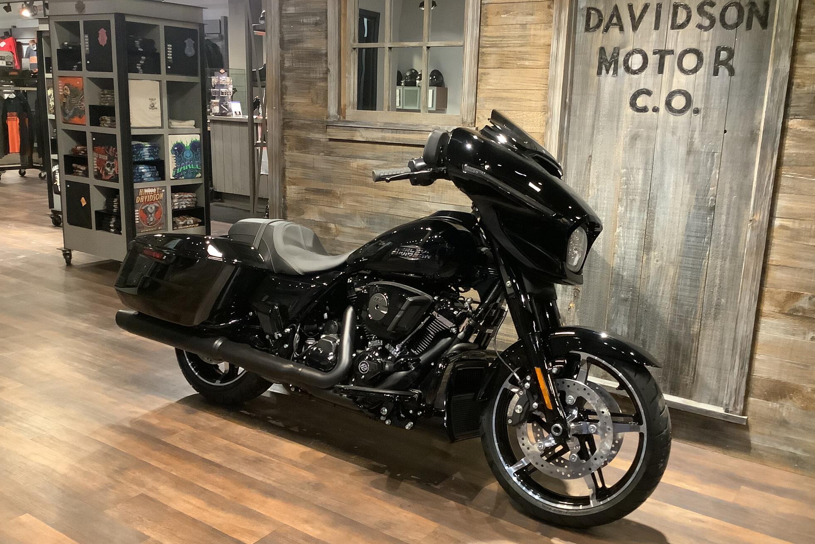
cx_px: 416
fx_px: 747
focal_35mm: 33
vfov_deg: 40.0
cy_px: 276
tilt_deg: -16.0
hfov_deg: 57.2
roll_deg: -1.4
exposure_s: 1/30
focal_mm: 3.3
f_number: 2.4
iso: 400
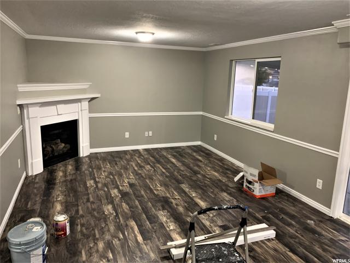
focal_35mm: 26
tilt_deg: -8.1
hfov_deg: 67.3
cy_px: 132
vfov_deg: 53.1
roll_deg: -2.7
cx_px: 175
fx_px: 263
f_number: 1.8
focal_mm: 4.25
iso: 250
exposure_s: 1/60
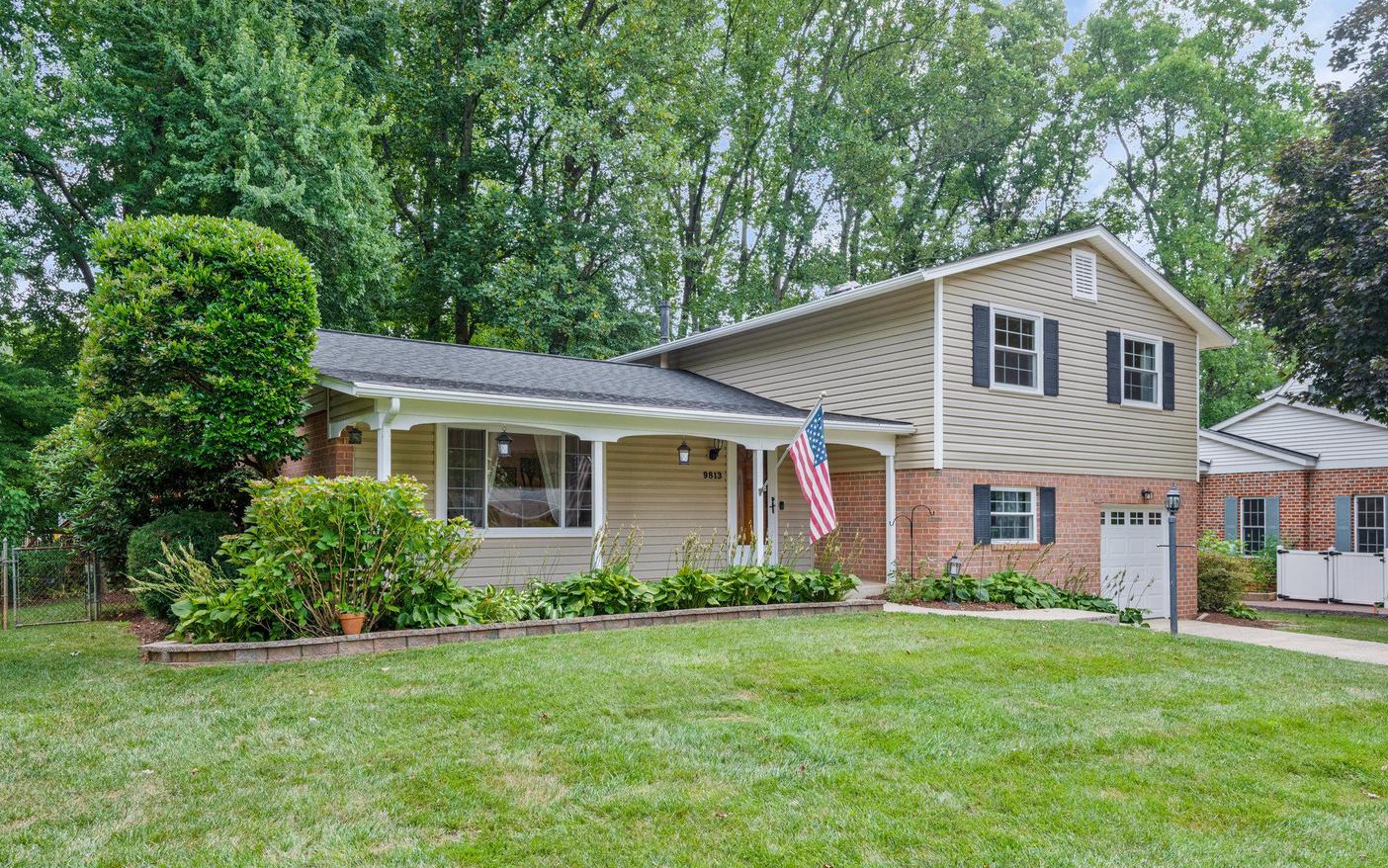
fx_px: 870
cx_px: 680
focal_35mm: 23
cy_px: 464
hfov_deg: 77.1
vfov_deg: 53.0
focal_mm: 22
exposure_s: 1/250
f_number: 8
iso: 640
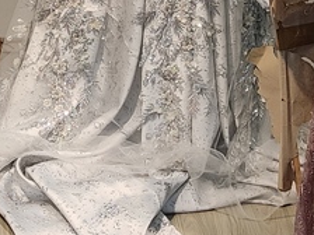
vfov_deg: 10.6
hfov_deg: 14.7
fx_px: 1216
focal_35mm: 134
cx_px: 116
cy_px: -137
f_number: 1.79
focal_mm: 4.71
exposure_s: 1/50
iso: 81
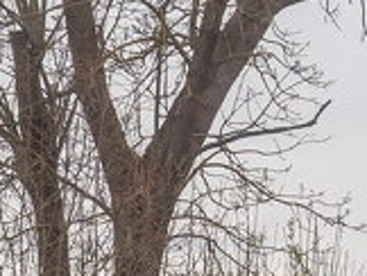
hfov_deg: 6.8
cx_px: 382
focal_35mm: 290
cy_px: 404
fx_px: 3079
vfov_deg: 5.1
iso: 250
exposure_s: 1/200
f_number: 7.1
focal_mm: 22
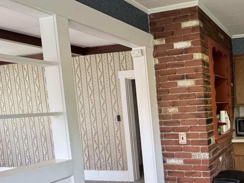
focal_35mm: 33
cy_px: 119
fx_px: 233
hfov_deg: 46.5
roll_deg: +3.2
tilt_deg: -4.7
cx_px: 243
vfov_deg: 42.5
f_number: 2.2
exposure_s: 1/60
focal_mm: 2.22
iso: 320
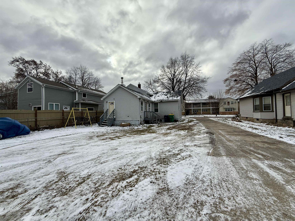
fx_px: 119
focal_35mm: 14
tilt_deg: +2.0
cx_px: 148
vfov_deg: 85.7
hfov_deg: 102.1
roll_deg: +1.2
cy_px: 110
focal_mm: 2.22
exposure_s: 1/2320
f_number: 2.2
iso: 50
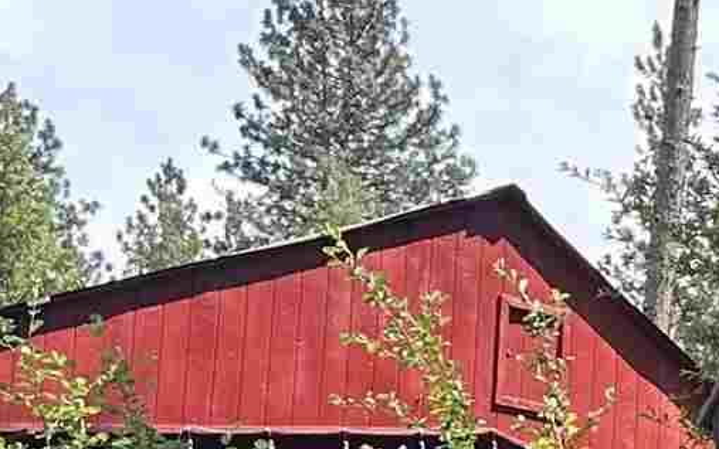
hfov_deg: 11.2
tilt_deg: +5.7
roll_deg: -0.4
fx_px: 3273
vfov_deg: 7.6
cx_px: 1519
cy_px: 858
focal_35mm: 167
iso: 50
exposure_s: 1/859
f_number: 1.5
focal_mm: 5.7
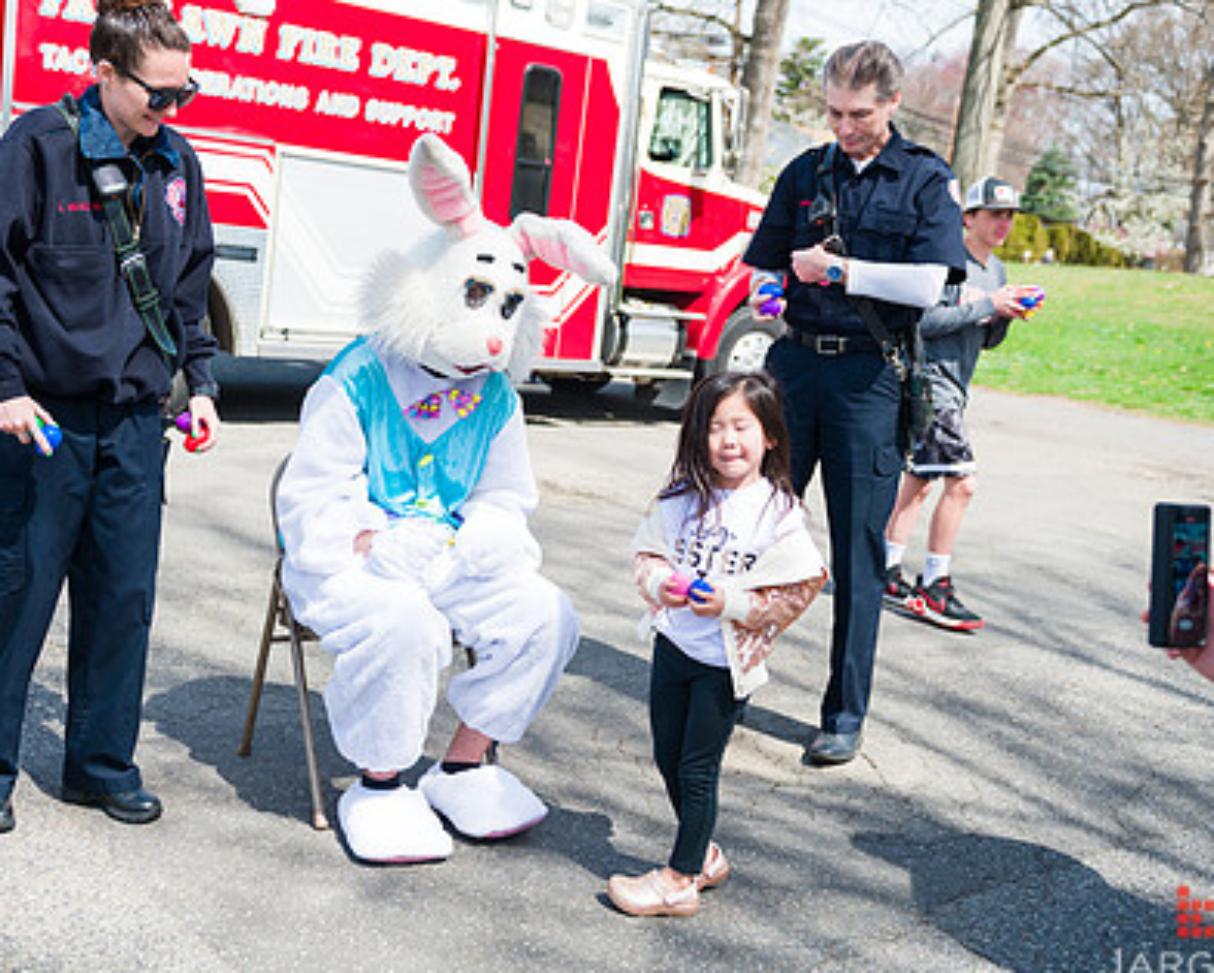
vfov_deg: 34.9
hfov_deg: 42.7
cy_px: 449
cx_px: 499
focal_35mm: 43
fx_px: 1546
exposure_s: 1/1600
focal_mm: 31
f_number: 4
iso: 200
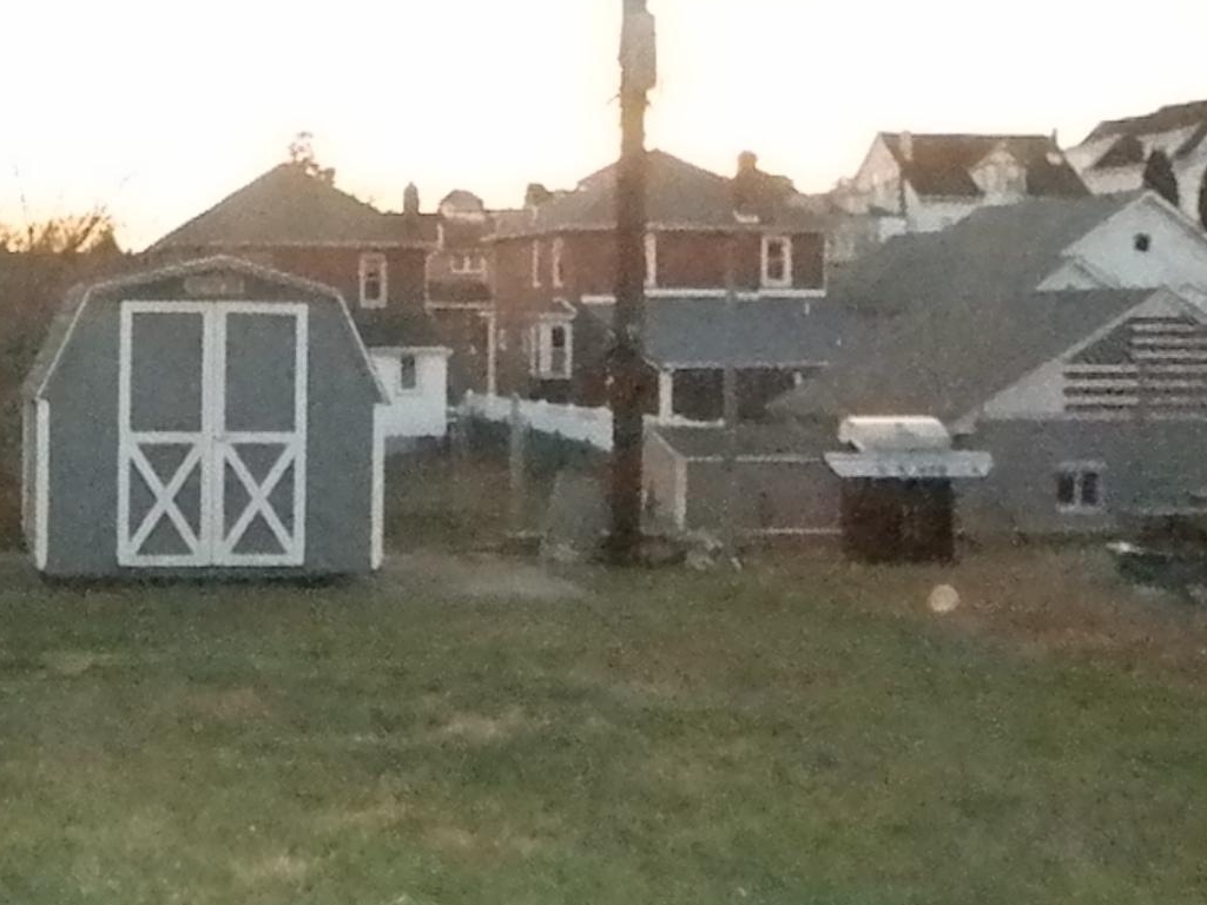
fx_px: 1953
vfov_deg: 26.1
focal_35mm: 56
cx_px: 253
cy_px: 366
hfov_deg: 33.4
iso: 6400
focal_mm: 5
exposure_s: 1/1000
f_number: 7
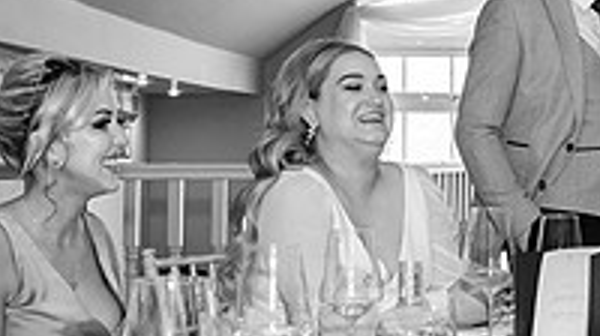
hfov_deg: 22.5
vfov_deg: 13.1
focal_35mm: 92
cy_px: 82
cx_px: 564
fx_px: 1462
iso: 1250
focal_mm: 16
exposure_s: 1/160
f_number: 2.8
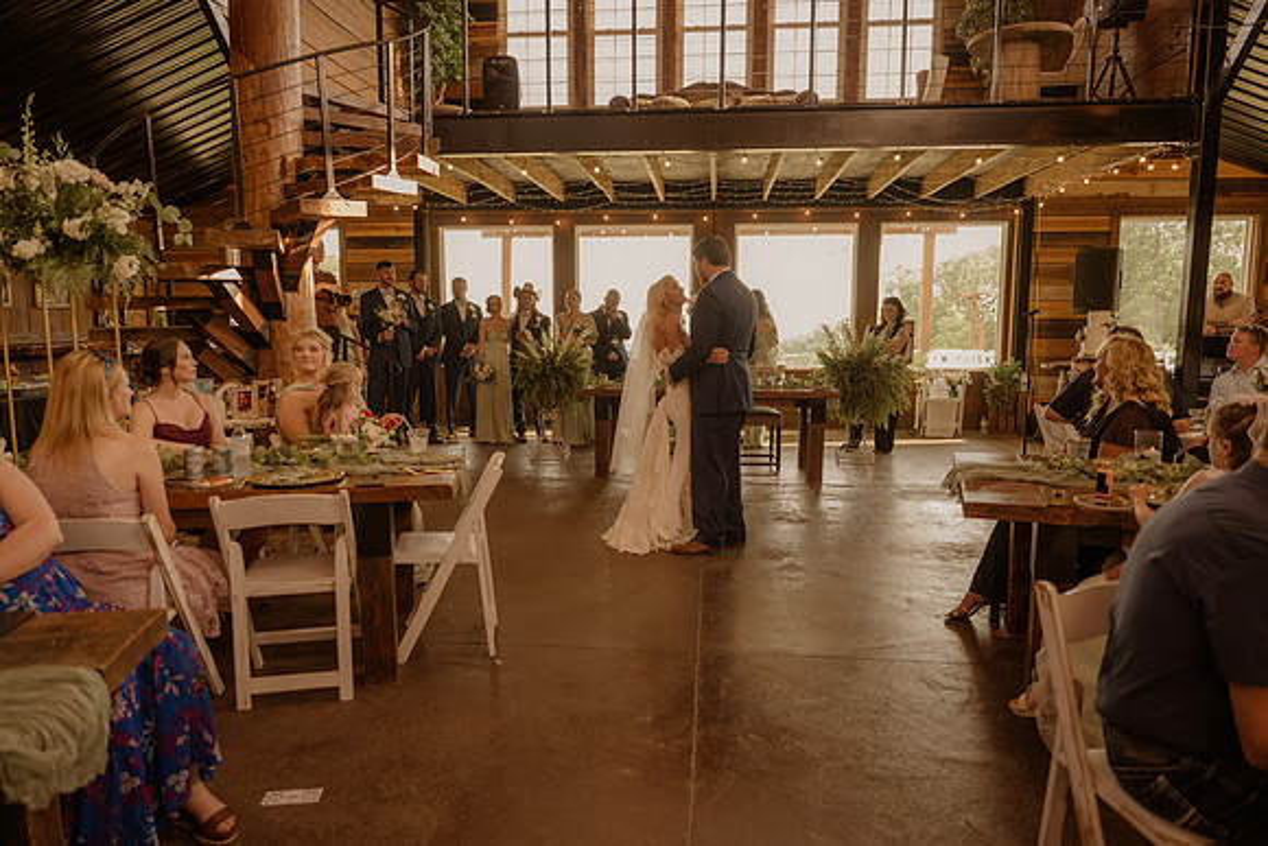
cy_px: 423
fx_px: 845
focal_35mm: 24
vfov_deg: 53.2
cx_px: 634
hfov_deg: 73.7
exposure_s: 1/250
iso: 1000
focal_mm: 24
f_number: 2.8
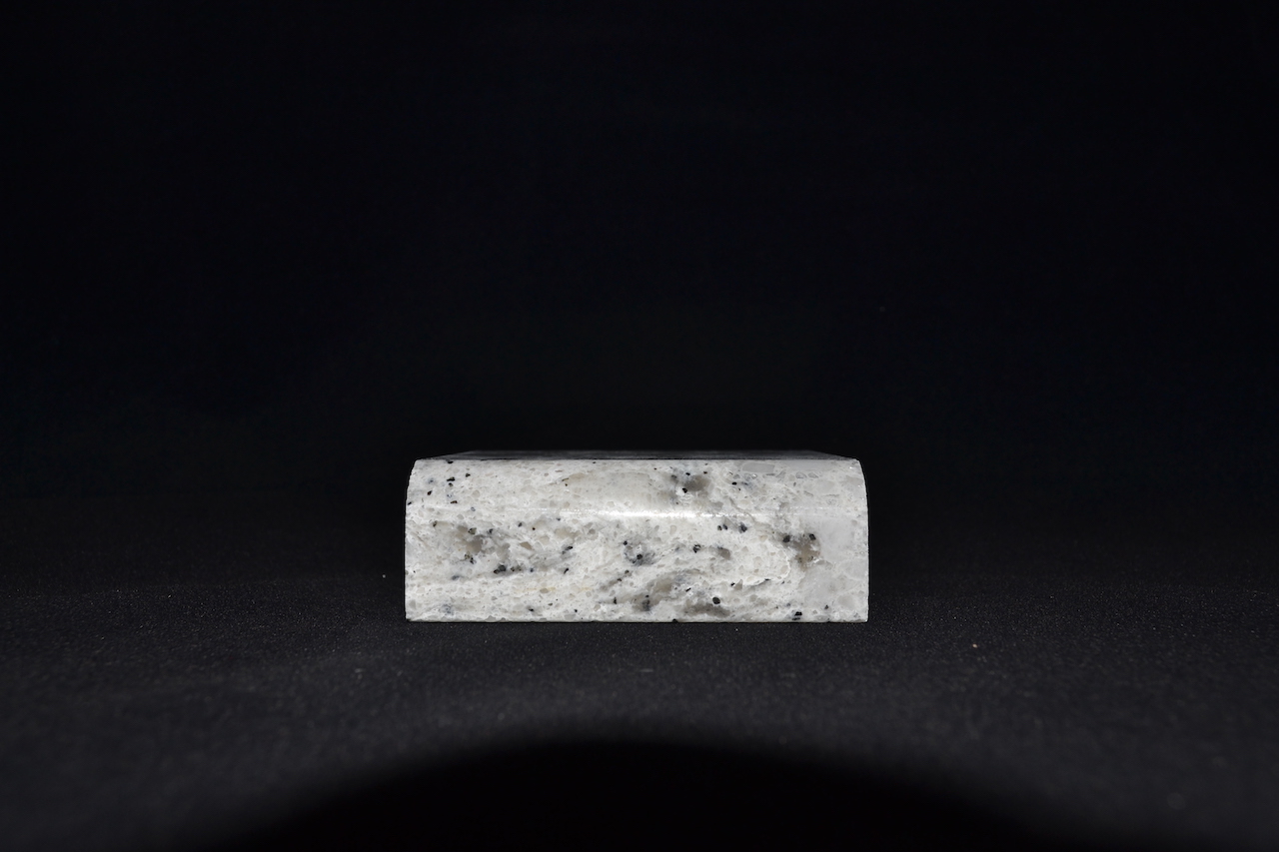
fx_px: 1172
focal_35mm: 33
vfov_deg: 40.0
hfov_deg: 57.2
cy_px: 426
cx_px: 640
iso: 100
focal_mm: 22
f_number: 8
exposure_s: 1/60
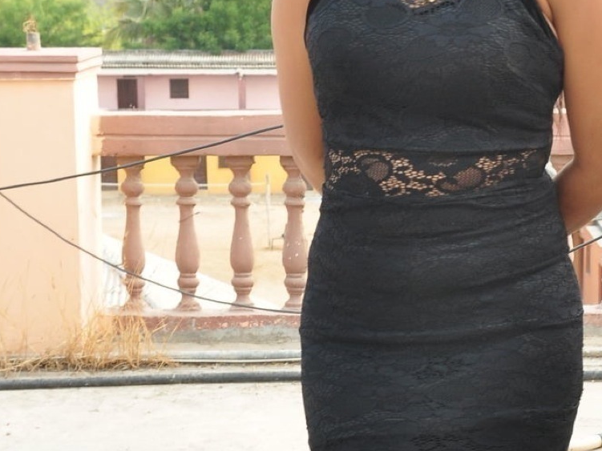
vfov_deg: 13.3
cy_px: 329
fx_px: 1930
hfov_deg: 17.6
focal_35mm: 111
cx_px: 453
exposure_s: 1/125
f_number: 7.1
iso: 400
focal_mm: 32
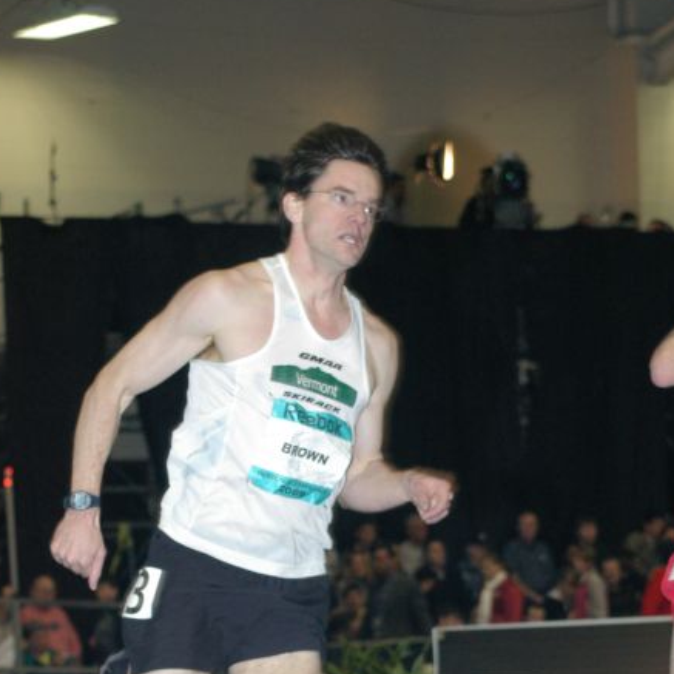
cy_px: 594
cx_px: 364
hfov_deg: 9.0
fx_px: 4269
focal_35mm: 194
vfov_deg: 9.0
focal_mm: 83
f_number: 6.3
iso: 800
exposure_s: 1/125
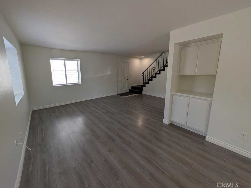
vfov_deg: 89.8
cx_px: 118
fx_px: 94
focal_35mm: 13
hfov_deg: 106.0
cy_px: 87
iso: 52
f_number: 1.7
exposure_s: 1/231
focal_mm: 2.02
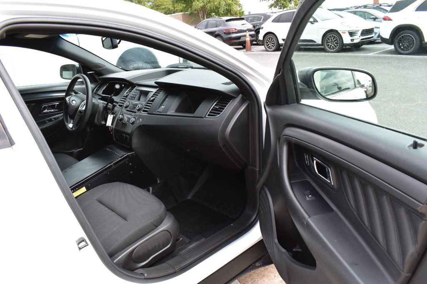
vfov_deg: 47.9
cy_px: 142
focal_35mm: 27
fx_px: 320
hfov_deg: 67.4
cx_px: 214
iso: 400
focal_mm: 18
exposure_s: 1/125
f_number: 9
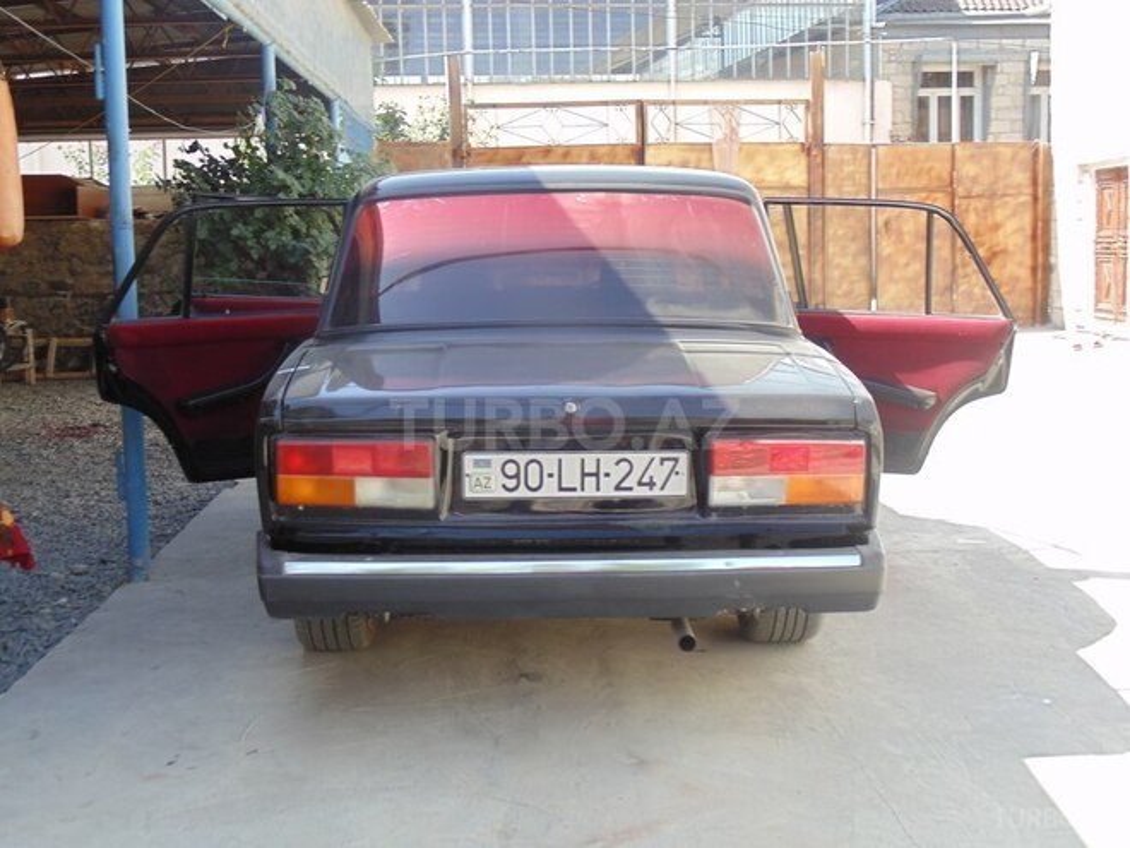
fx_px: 1404
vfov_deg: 33.6
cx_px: 565
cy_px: 424
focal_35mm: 43
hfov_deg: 43.9
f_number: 3.5
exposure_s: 1/125
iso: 80
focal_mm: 7.7
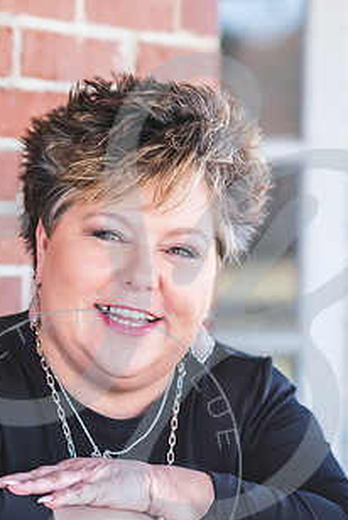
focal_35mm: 124
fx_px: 1794
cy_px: 338
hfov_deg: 11.1
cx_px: 160
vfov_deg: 16.5
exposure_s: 1/125
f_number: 2.8
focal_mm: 85
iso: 100
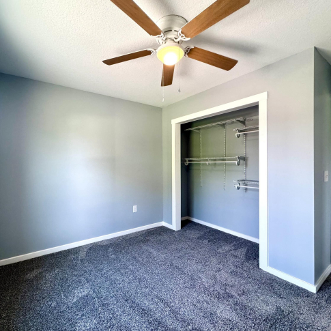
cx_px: 149
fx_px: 184
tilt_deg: -0.6
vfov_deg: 84.0
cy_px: 164
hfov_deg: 83.7
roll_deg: +0.4
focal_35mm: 17
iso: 250
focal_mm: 2.22
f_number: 2.2
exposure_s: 1/120
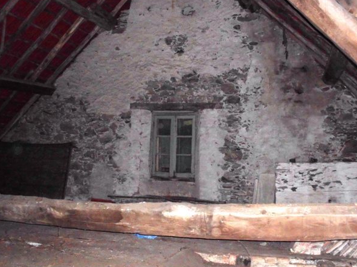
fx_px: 402
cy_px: 128
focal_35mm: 39
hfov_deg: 47.9
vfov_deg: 36.8
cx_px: 181
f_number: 2.9
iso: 400
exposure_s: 1/60
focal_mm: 6.3
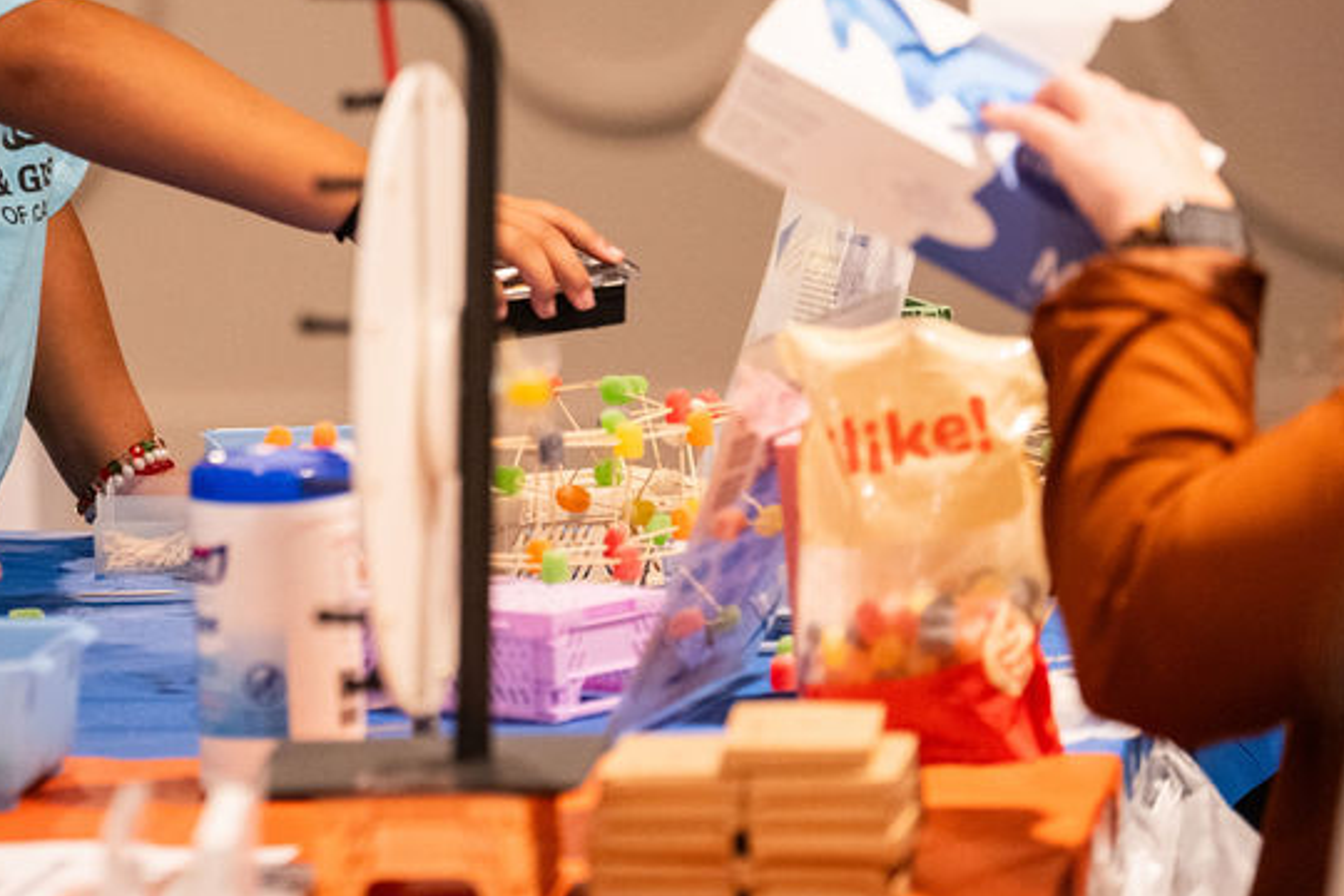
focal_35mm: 256
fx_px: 9557
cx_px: 105
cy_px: 260
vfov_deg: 5.4
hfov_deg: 8.0
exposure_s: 1/125
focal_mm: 135
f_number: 3.2
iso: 2000
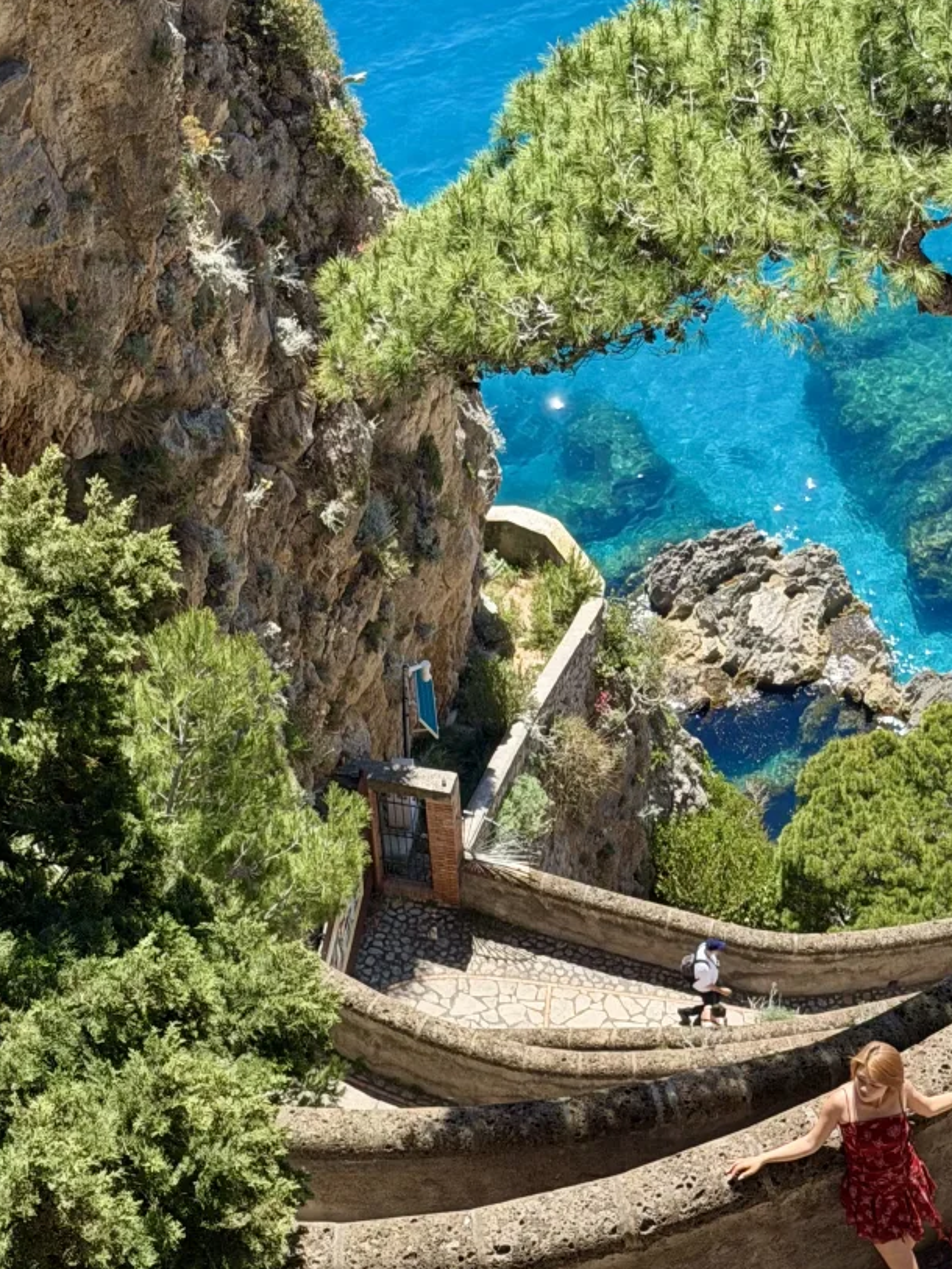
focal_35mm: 85
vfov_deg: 23.0
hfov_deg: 17.3
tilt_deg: -46.4
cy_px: 542
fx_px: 3116
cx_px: 726
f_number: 1.78
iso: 64
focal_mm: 6.76
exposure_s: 1/2762
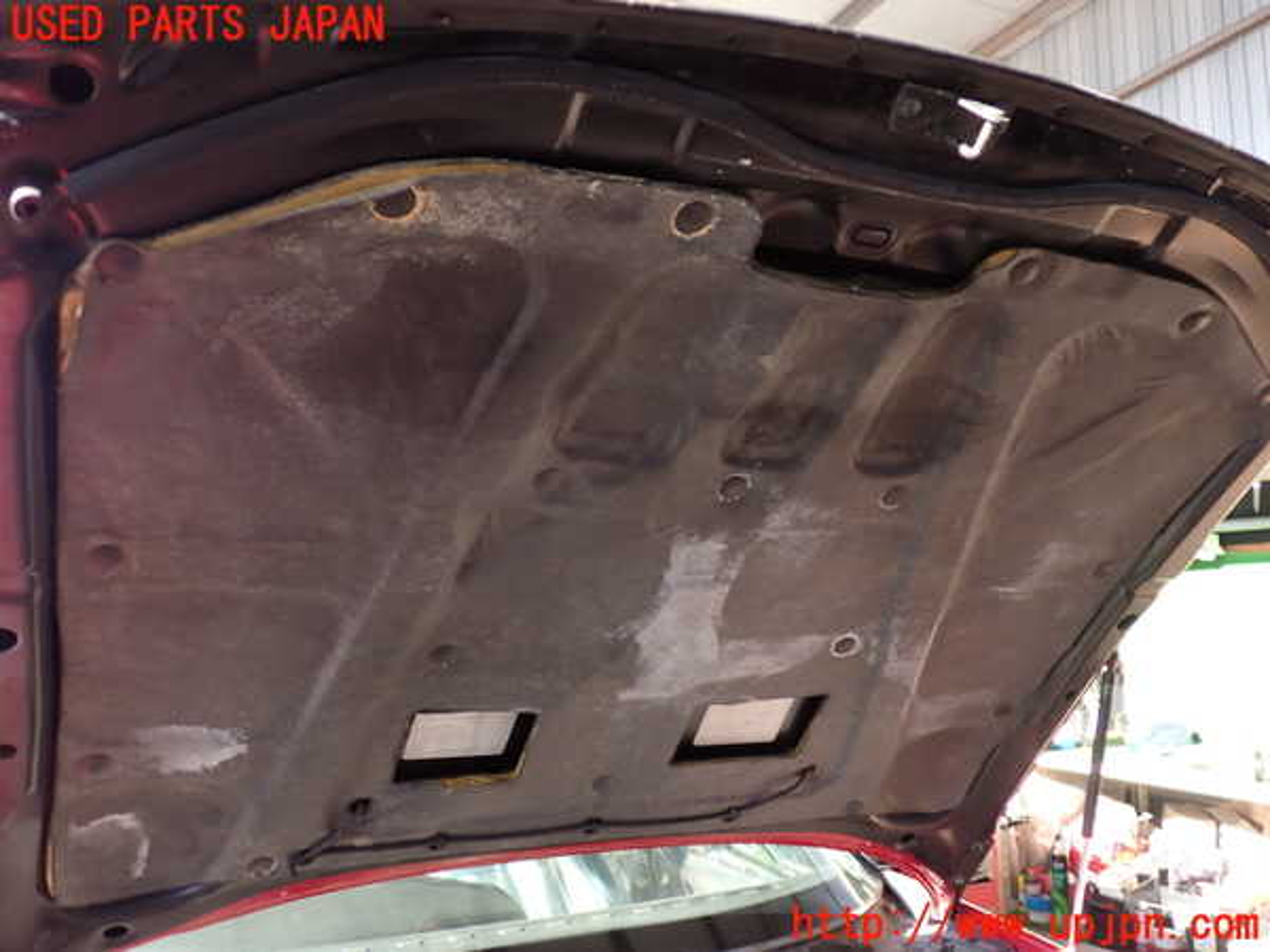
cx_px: 635
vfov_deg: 46.8
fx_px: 1101
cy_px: 476
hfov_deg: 60.0
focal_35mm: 30
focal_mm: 5.4
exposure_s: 1/100
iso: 100
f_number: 2.3
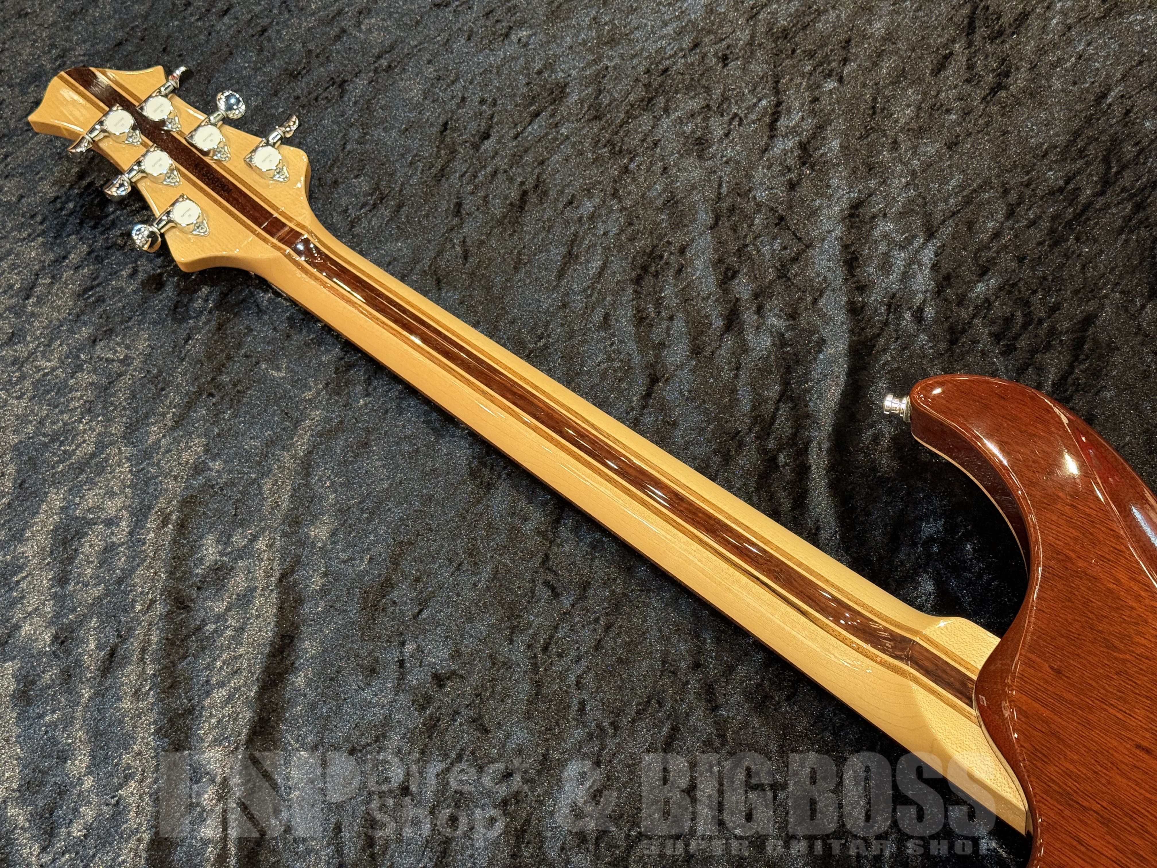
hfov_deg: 39.7
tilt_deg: -57.8
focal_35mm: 48
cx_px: 578
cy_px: 434
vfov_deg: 30.3
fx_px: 1604
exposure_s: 1/40
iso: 250
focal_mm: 6.76
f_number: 1.78
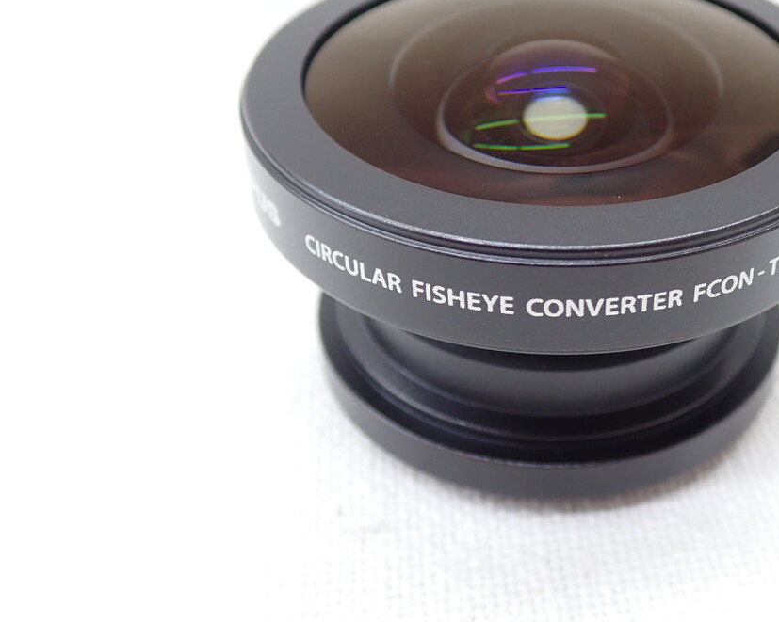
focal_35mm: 51
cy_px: 210
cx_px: 558
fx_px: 1175
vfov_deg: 29.5
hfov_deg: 36.0
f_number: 2.5
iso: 200
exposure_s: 1/40
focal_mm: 6.37
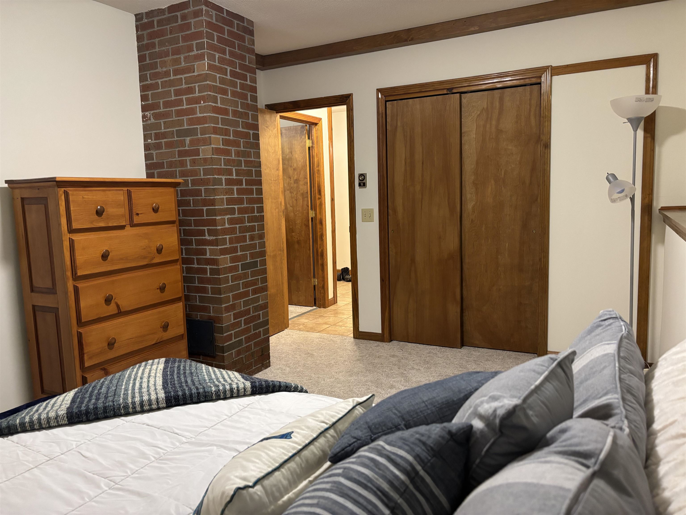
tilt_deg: -6.2
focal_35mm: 26
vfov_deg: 53.1
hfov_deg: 67.3
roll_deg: +1.4
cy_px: 258
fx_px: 515
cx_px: 343
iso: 320
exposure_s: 1/60
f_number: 1.6
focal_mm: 5.96
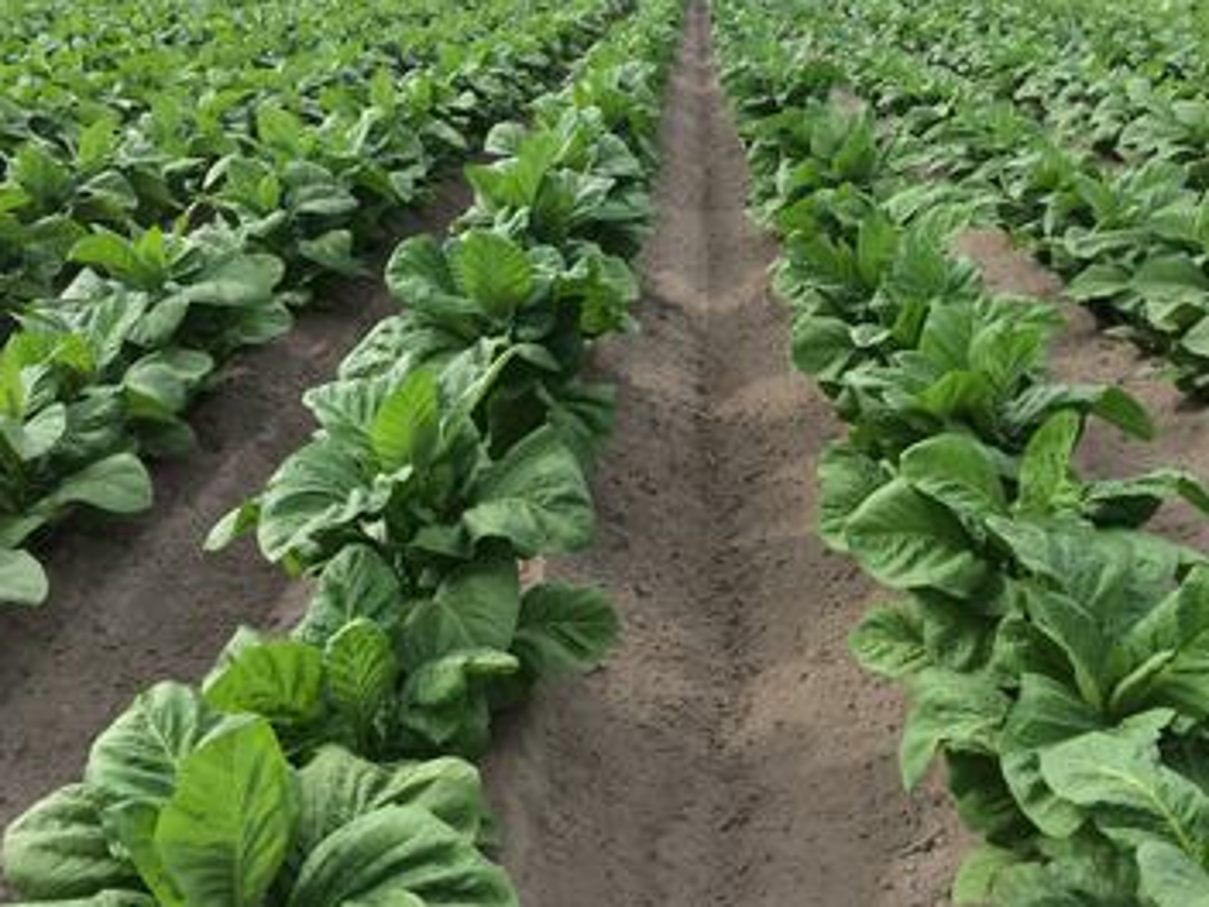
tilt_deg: -26.7
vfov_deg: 42.9
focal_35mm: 33
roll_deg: -0.4
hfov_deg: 55.3
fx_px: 1153
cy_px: 502
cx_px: 656
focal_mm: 4.15
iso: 32
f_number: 2.2
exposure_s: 1/838
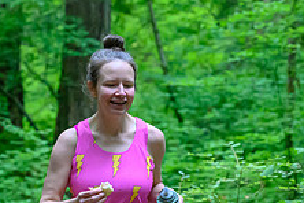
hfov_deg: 7.5
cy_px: 280
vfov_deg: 5.0
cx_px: 81
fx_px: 2314
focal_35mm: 274
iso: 8000
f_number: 4
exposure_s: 1/800
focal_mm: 76
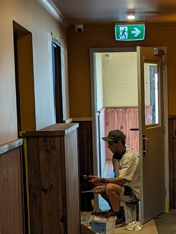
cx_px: 123
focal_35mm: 102
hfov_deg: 14.5
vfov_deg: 19.1
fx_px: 689
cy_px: 183
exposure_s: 1/50
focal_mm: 6.81
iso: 86
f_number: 1.85
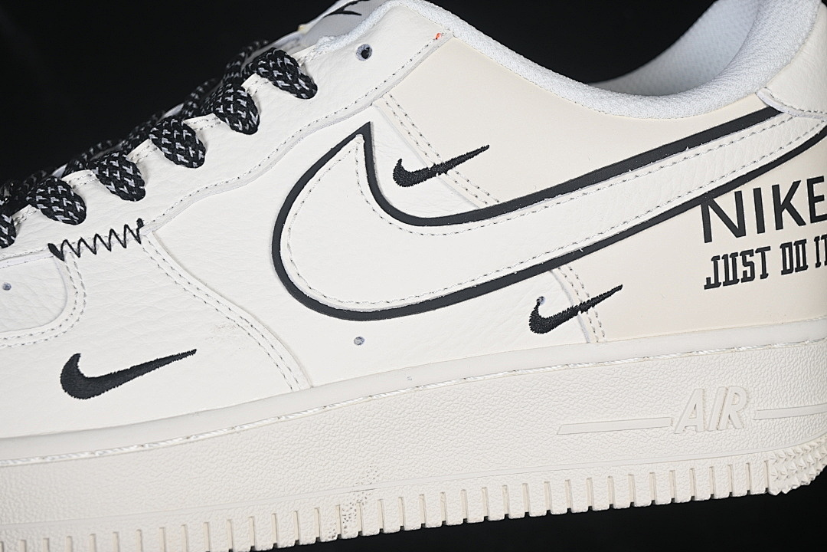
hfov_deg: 27.0
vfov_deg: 18.2
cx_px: 414
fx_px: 1723
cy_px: 276
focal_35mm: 75
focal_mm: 50
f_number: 7.1
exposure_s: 1/80
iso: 160
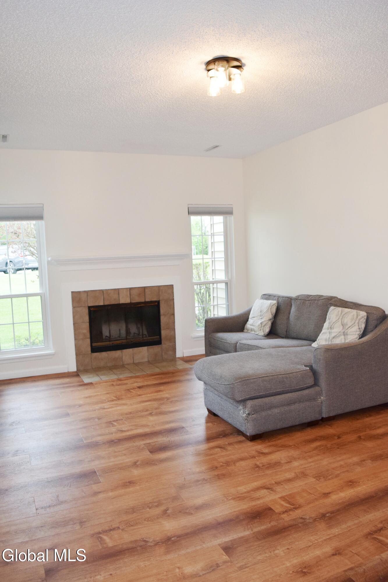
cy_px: 291
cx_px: 194
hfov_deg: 47.9
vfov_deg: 67.4
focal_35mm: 27
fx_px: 437
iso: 800
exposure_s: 1/125
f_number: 5.6
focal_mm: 18
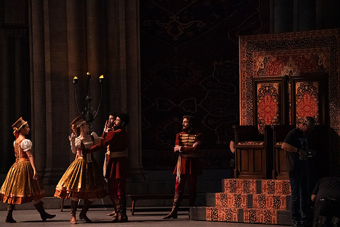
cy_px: 114
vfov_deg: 8.4
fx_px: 1549
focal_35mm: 164
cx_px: 170
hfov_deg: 12.5
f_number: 5
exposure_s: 1/320
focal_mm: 164
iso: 25600
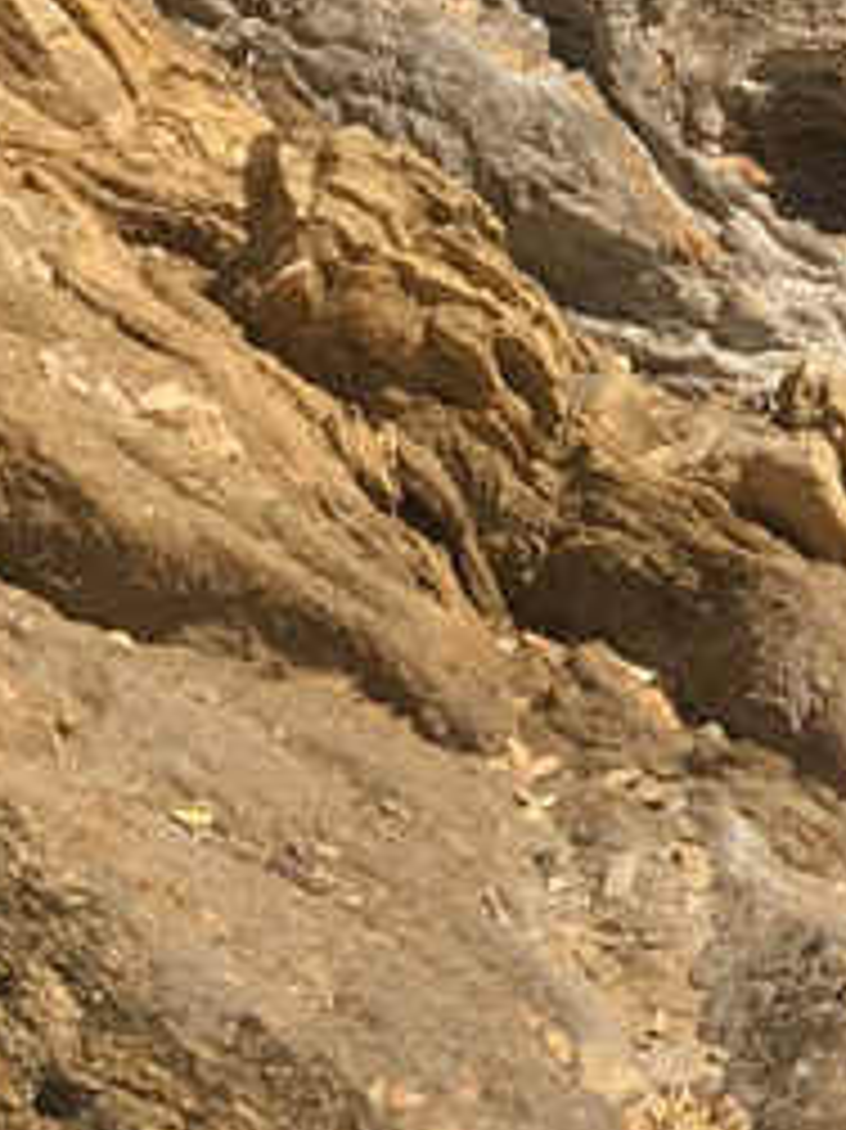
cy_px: -1679
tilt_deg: -1.6
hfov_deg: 7.6
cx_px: 1773
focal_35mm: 185
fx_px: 6034
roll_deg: +0.7
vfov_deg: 9.4
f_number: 2.2
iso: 25
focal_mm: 4.15
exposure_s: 1/1508
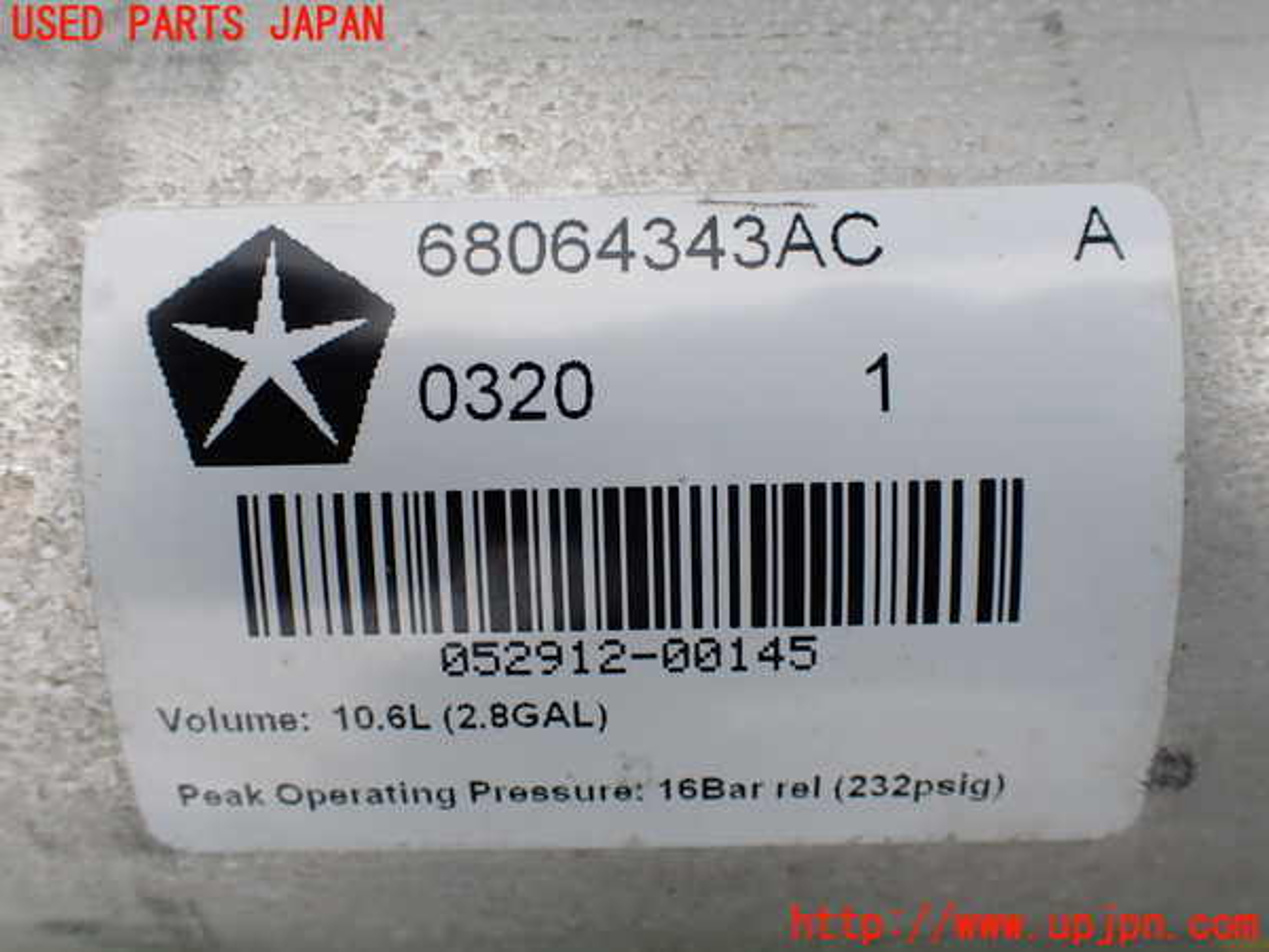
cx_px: 634
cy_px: 476
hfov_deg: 60.0
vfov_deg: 46.8
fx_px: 1100
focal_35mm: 30
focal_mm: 5.4
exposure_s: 1/320
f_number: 3.2
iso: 100
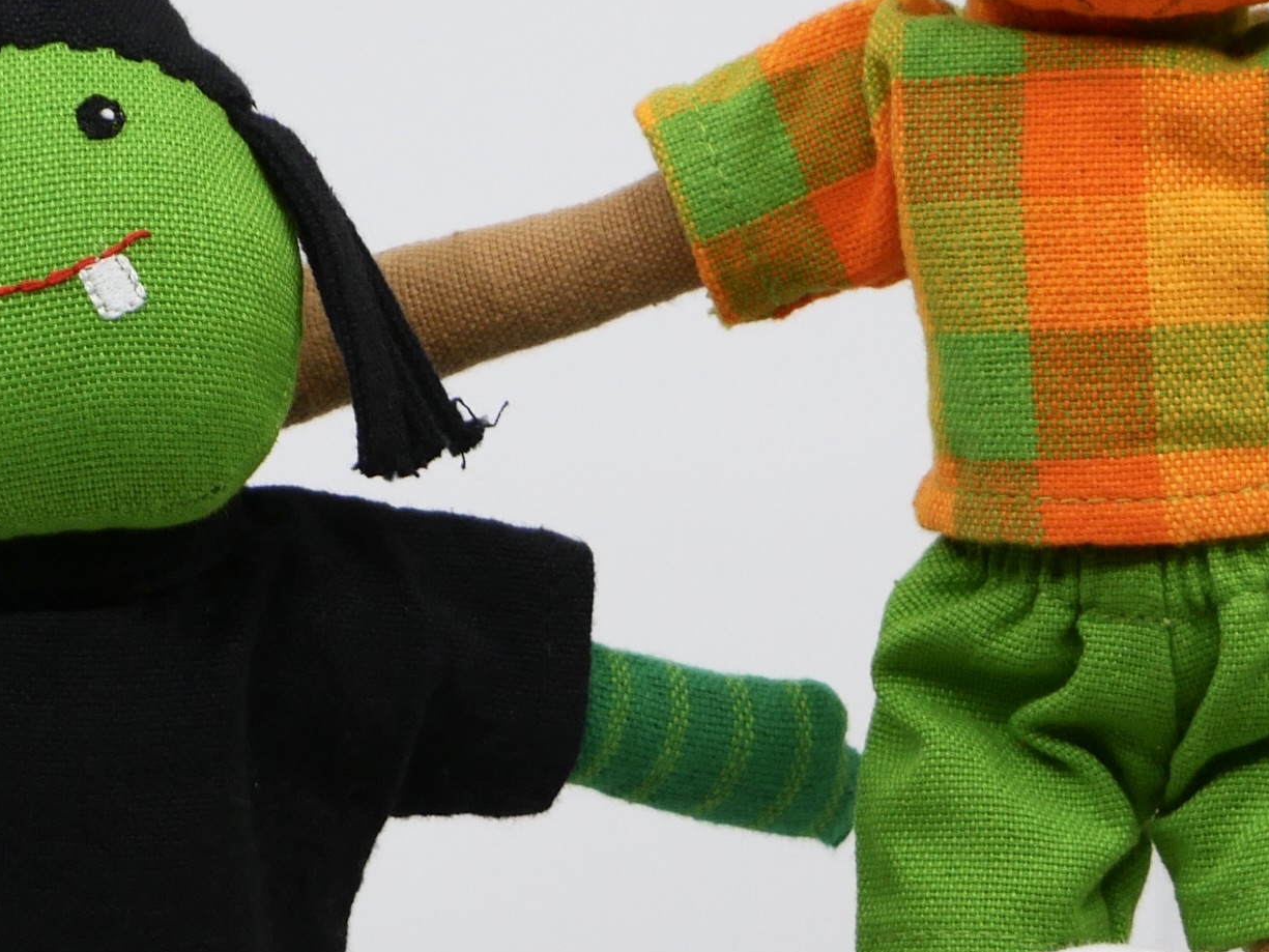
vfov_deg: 2.1
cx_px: 641
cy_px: 561
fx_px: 25994
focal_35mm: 709
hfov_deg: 2.8
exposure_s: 1/250
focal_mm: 117
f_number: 5.3
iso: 200
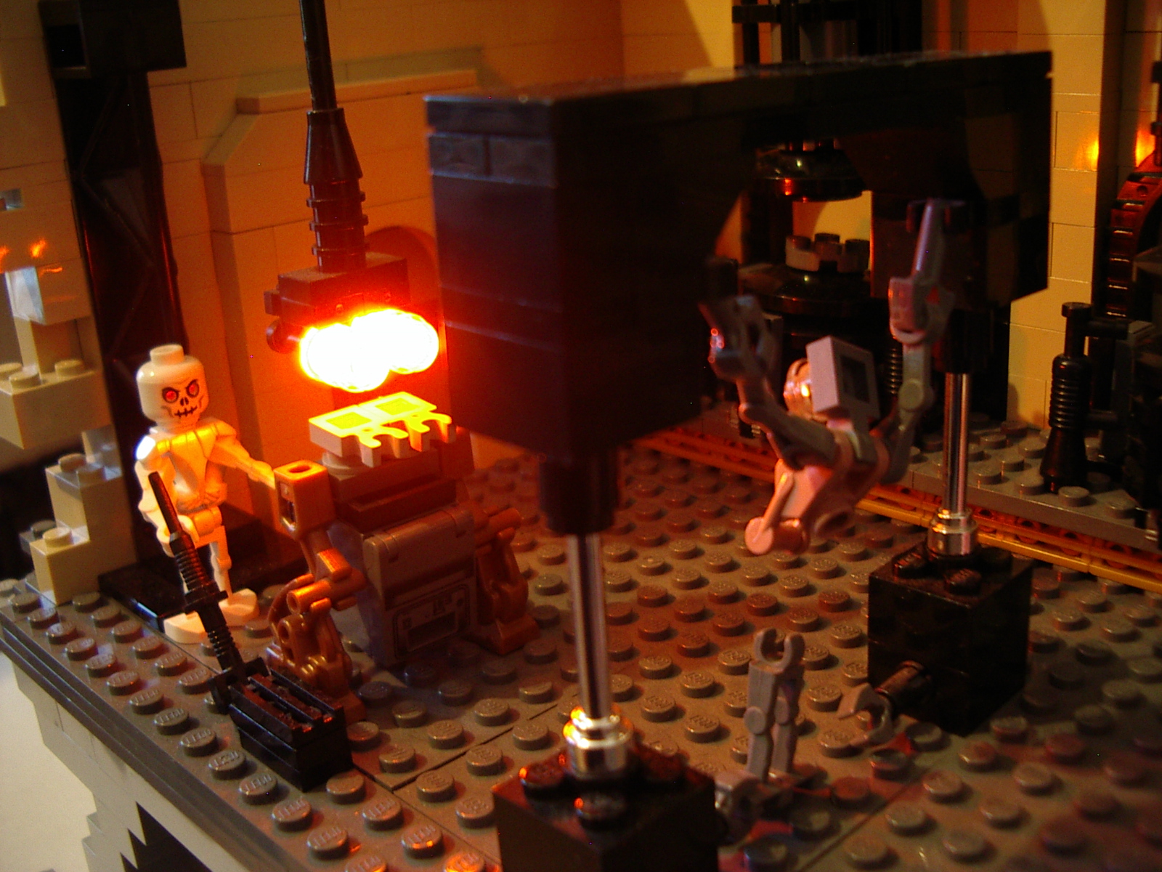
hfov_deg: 49.0
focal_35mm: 38
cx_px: 581
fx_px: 1276
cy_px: 436
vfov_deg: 37.7
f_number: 2.6
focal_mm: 5.8
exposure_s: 1/4
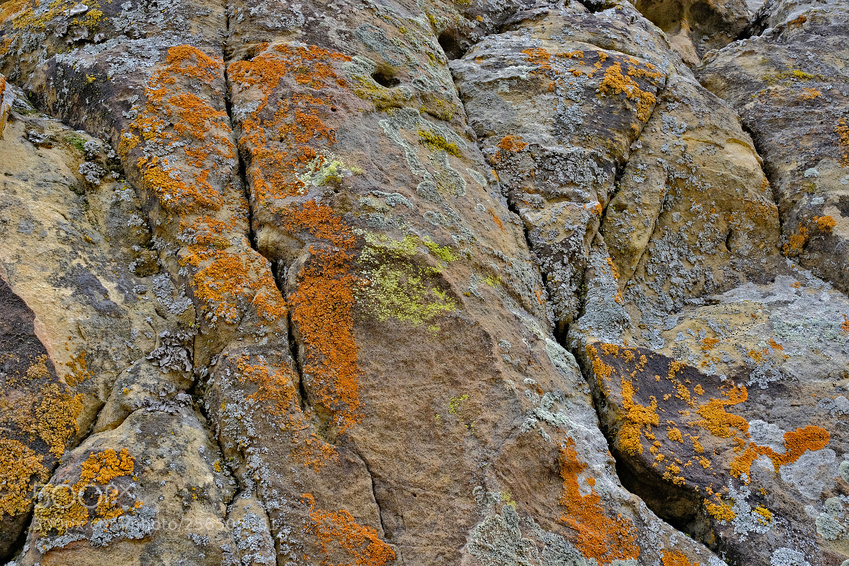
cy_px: 283
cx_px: 424
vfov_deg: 37.9
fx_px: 825
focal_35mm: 35
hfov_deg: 54.4
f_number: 14
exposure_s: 1/125
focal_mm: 23
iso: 1250
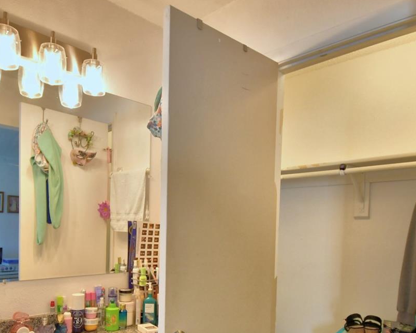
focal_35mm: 28
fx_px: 345
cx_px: 187
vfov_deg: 49.9
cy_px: 240
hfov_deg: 62.1
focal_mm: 10
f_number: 4.5
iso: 400
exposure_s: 1/60
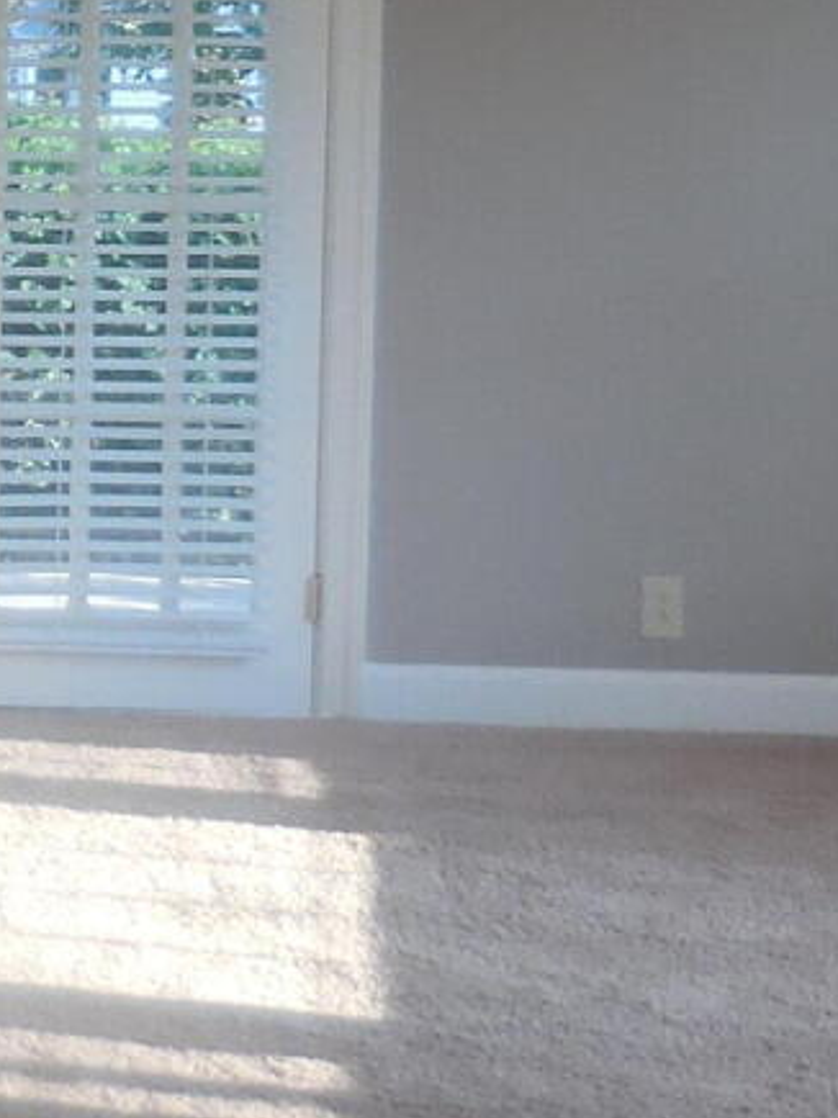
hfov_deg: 12.4
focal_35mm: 115
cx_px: -347
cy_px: 398
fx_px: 3714
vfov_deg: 17.1
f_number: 3.3
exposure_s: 1/50
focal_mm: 4.5
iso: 125
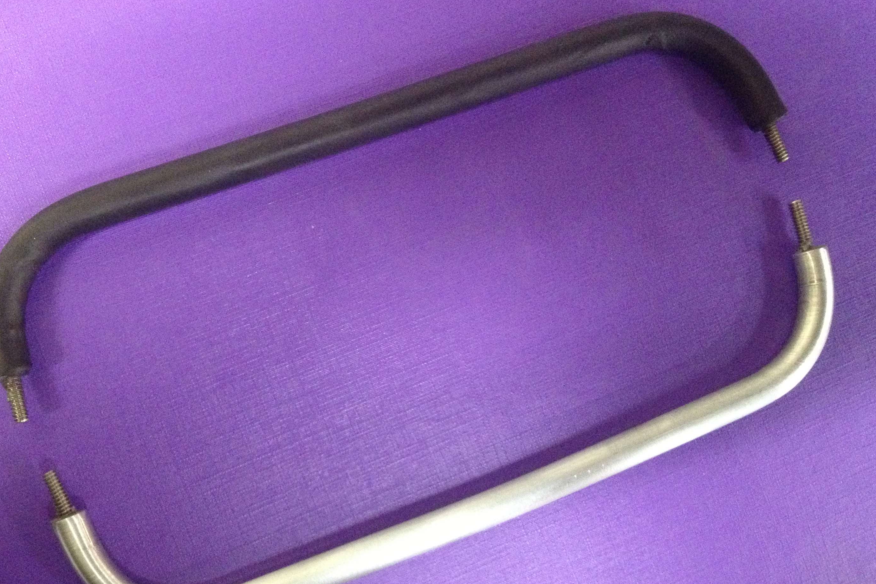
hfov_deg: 45.3
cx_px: 369
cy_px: 346
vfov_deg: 31.1
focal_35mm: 43
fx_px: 1046
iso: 640
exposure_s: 1/17
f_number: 2.4
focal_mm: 4.28
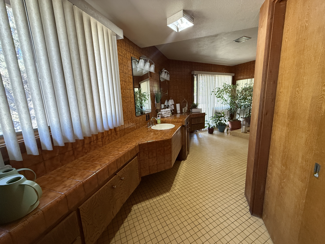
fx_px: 131
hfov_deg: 102.1
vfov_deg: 85.7
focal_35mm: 14
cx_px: 162
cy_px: 122
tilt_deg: -10.5
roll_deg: +1.7
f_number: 2.2
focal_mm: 2.22
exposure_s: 1/60
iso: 500
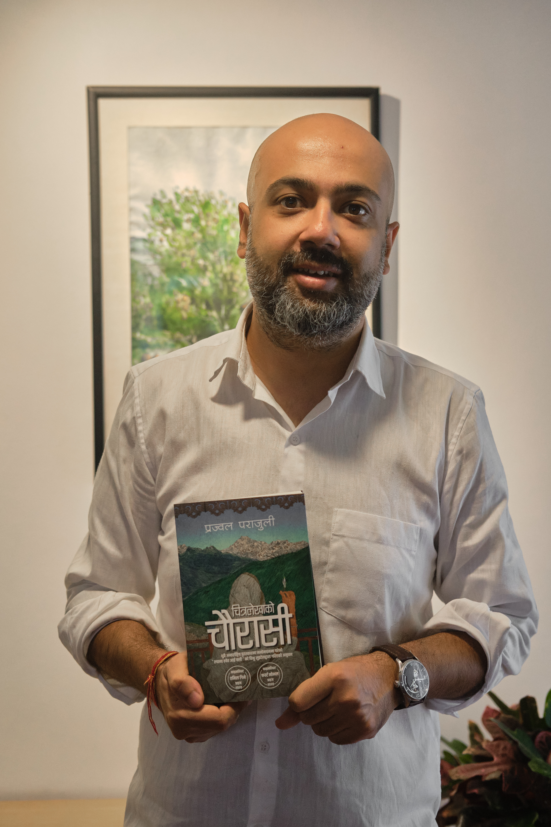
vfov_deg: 37.5
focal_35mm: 53
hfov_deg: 25.5
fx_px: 1217
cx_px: 276
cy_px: 414
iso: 3200
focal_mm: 35
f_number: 2.8
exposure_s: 1/500
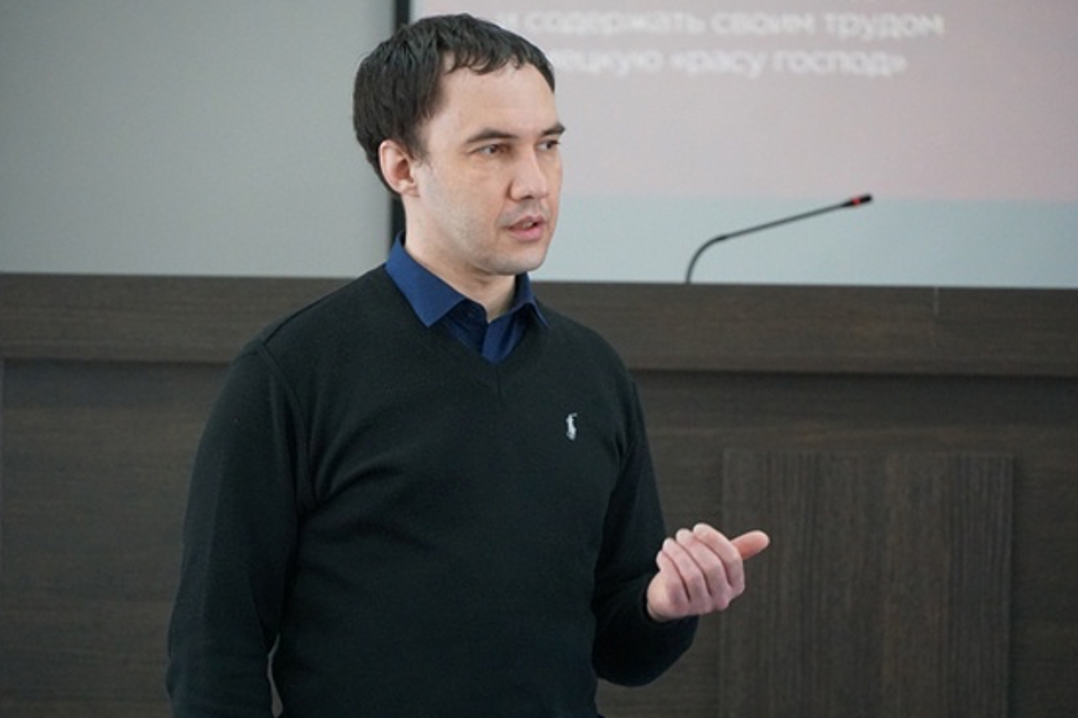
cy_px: 372
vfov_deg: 6.7
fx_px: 6122
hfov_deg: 10.1
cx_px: 547
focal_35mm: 205
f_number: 5.6
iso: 3200
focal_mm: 125
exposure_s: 1/200
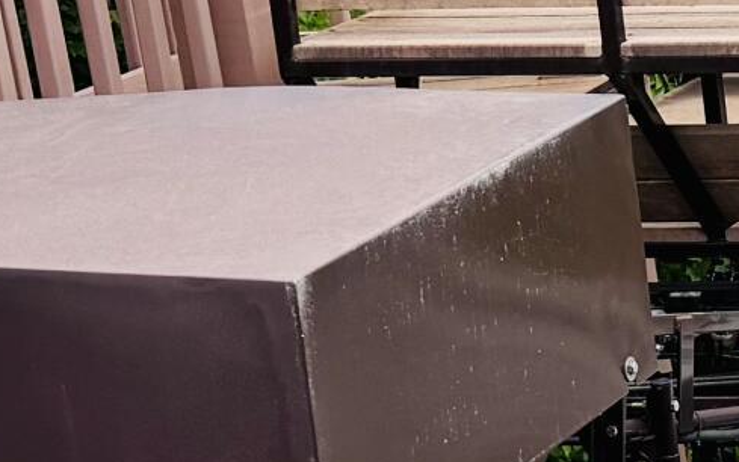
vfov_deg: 8.4
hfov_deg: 11.8
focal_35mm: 156
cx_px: 1544
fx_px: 3143
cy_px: 175
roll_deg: +1.7
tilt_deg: -13.9
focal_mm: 6.76
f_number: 1.78
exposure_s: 1/1524
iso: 80
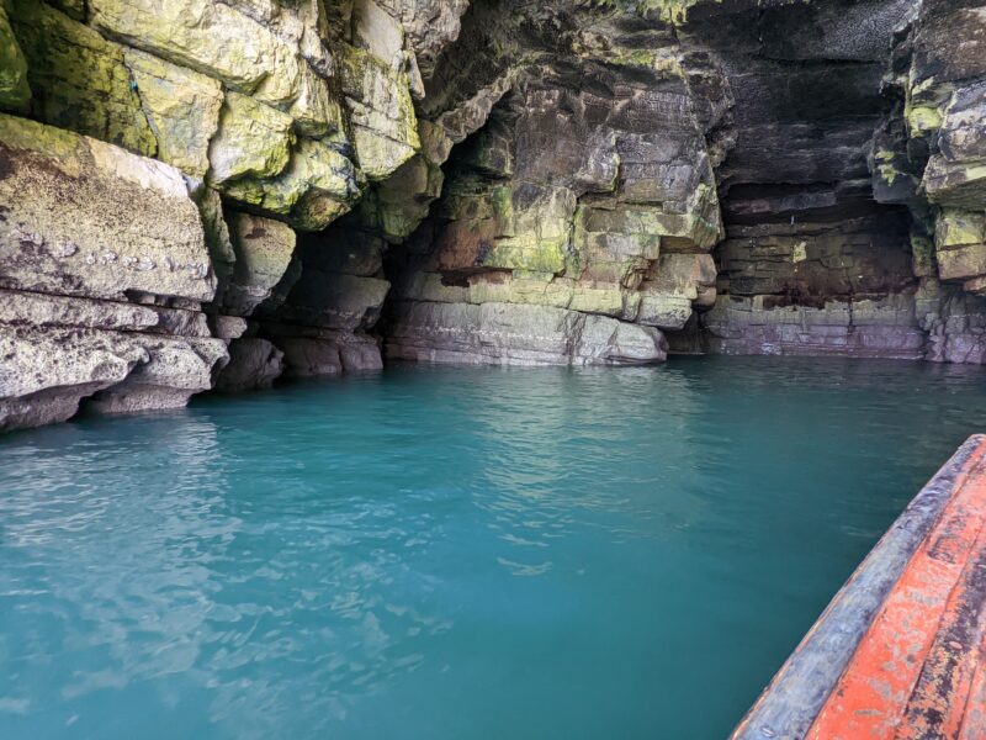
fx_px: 456
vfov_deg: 78.1
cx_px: 493
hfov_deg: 94.5
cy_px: 370
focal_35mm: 16
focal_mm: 2.35
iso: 251
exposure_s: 1/67.2
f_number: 2.2
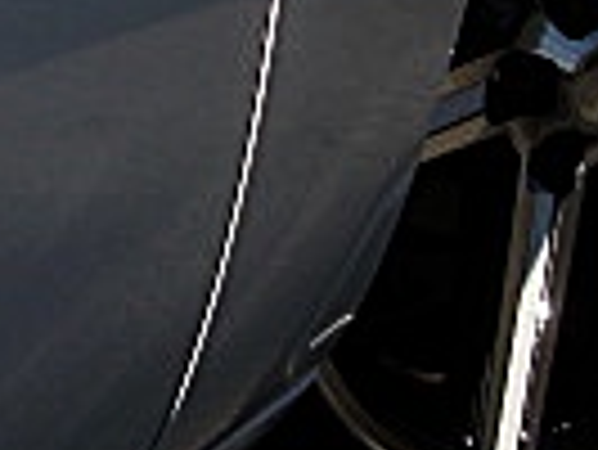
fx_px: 2991
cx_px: -162
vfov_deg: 8.6
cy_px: 14
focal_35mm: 173
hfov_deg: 11.2
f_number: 2.8
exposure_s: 1/640
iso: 50
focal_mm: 6.3
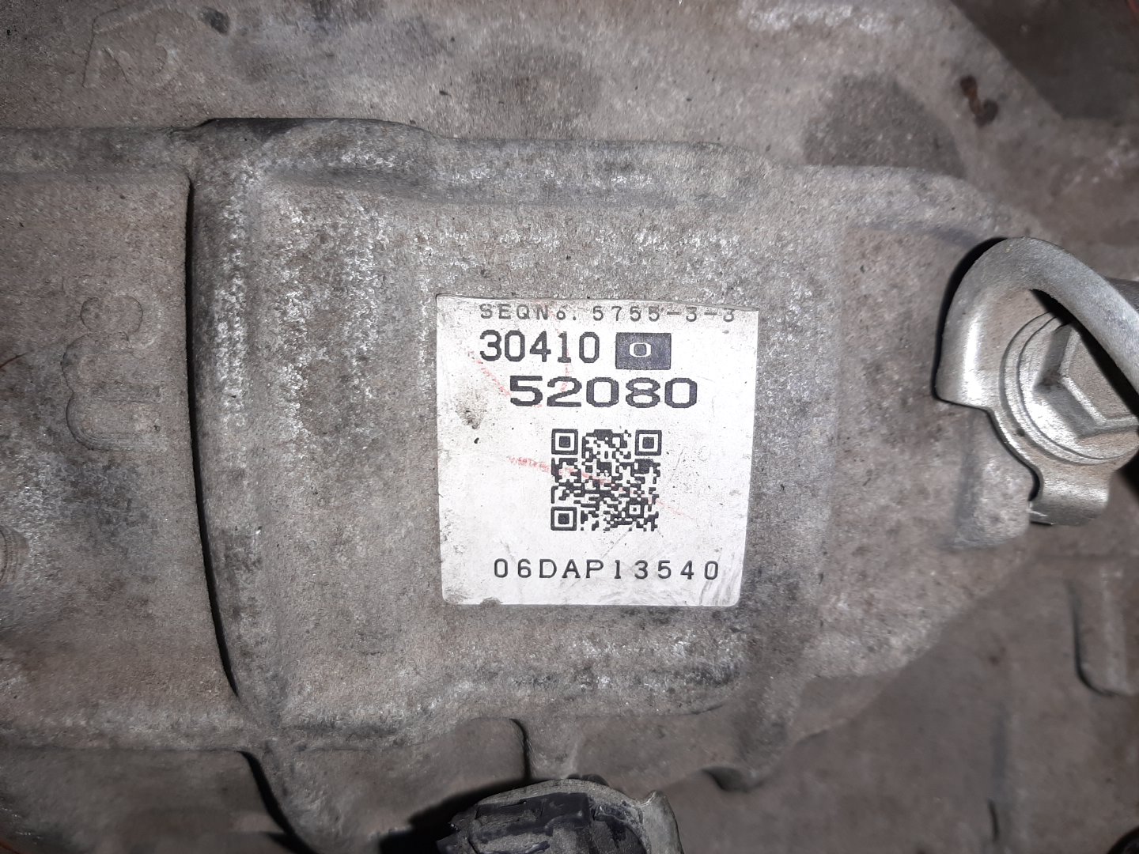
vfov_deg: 53.1
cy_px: 427
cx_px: 570
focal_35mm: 26
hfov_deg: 67.3
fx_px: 856
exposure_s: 1/33
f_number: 1.7
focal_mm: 3.93
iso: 200
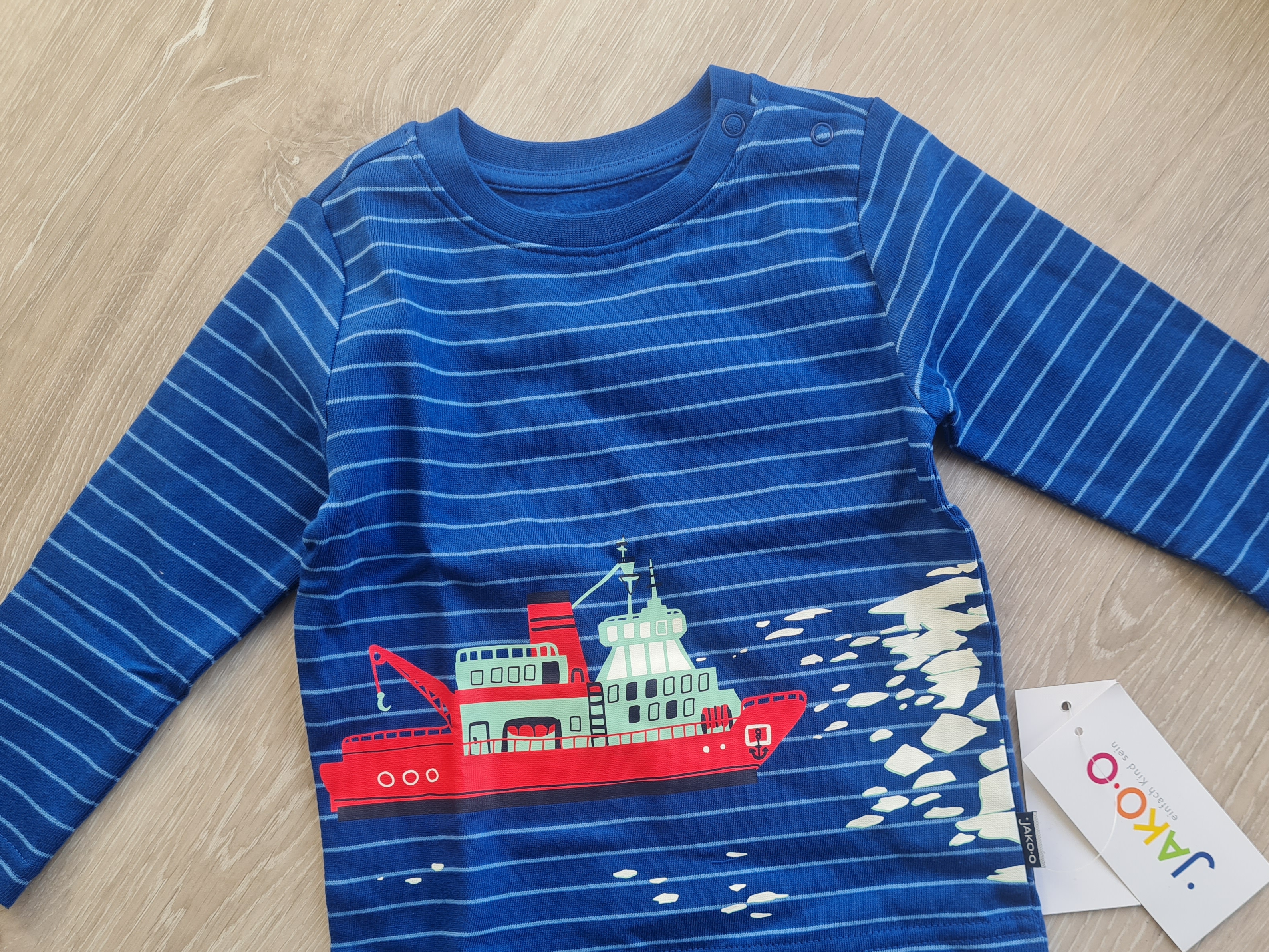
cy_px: 601
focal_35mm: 33
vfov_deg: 42.6
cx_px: 673
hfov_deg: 55.3
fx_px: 1210
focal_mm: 5.4
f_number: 1.8
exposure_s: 1/183
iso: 50
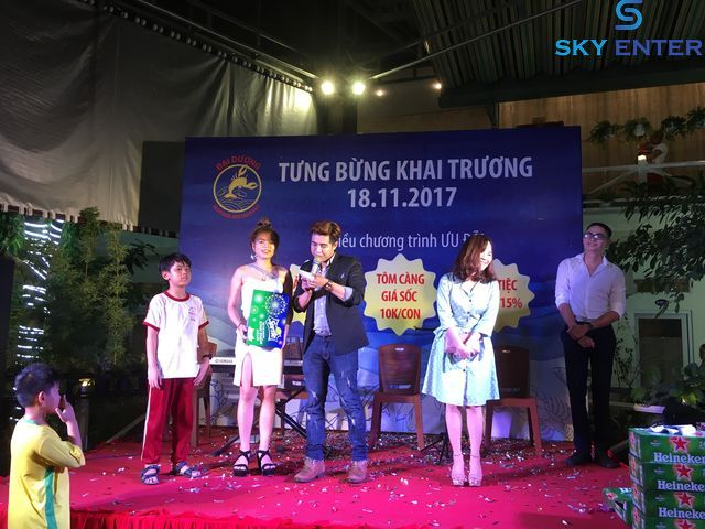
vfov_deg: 48.2
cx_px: 352
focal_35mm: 29
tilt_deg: +5.6
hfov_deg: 61.7
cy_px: 264
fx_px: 591
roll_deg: -1.7
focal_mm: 4.15
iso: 40
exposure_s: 1/33
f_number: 2.2
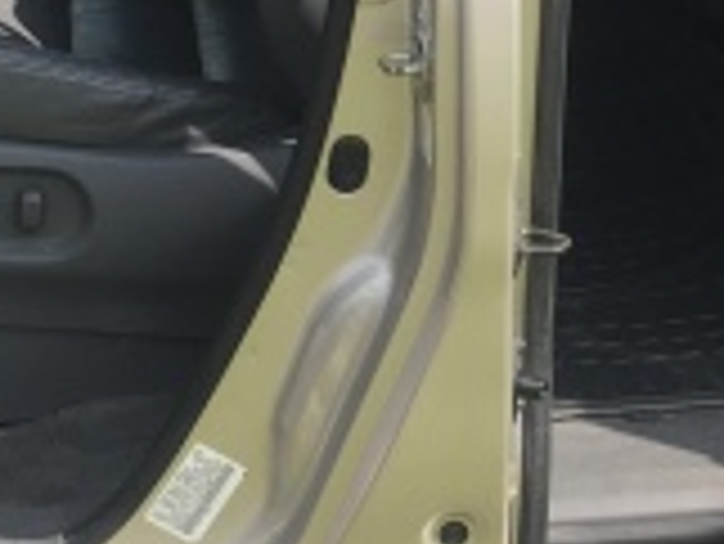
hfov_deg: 17.1
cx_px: 369
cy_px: -130
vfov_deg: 12.6
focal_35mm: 115
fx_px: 2407
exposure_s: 1/582
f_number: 2.2
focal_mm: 4.15
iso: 25
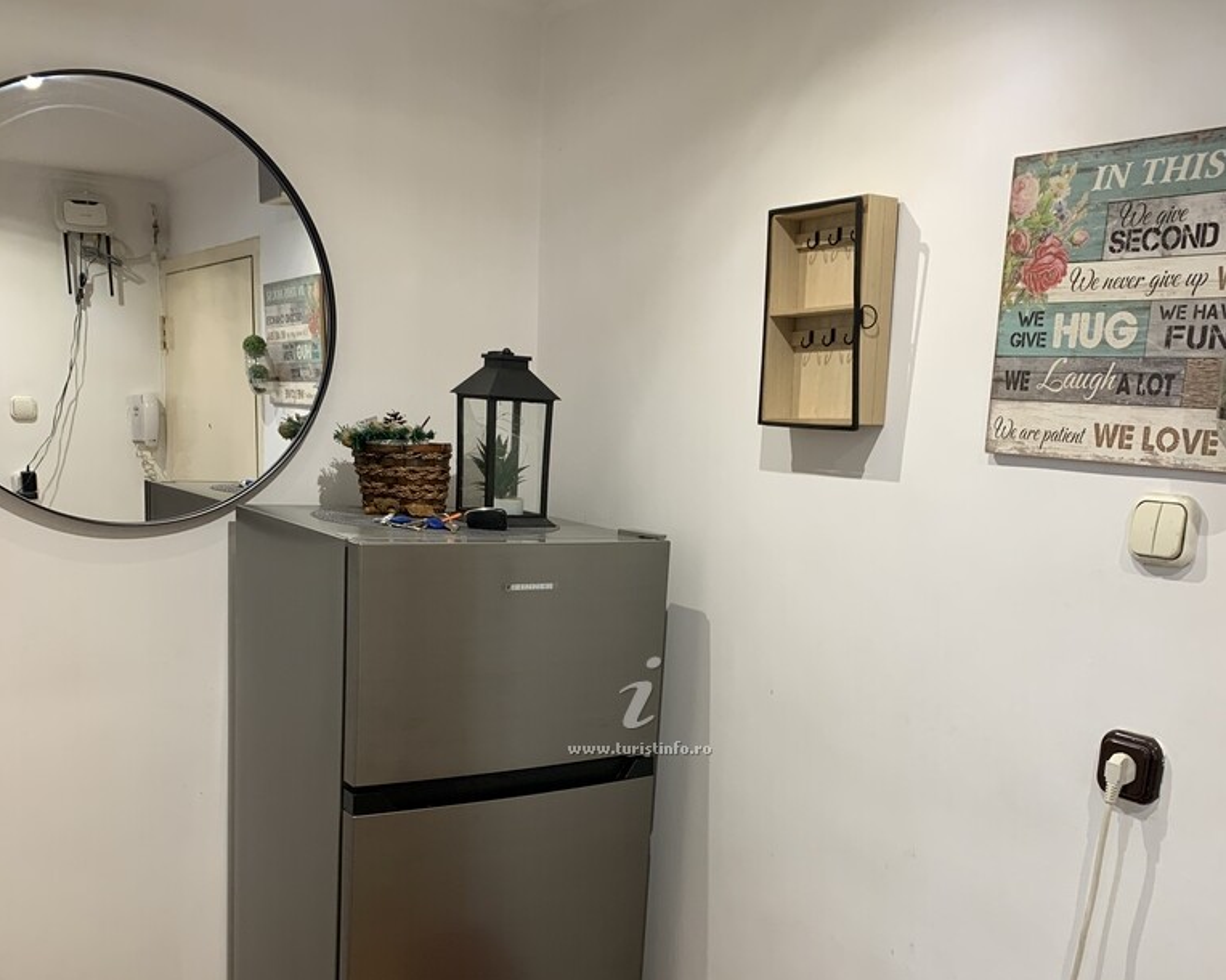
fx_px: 1234
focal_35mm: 34
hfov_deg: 52.9
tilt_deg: -11.7
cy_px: 677
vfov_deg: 42.6
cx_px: 613
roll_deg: -5.1
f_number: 1.8
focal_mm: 4.25
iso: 80
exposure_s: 1/48
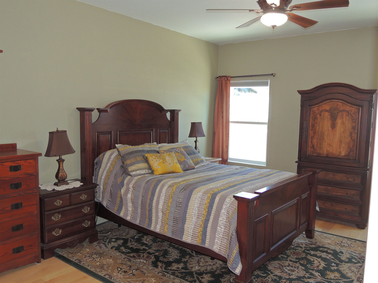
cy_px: 142
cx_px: 189
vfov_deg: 46.8
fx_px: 328
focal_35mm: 30
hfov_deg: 60.0
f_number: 3.1
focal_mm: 5.3
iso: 250
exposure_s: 1/40
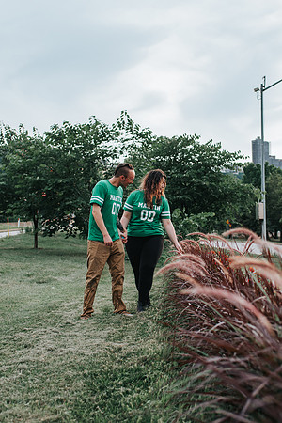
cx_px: 169
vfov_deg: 37.9
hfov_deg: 25.7
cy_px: 212
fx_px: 616
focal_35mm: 52
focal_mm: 35
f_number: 3.2
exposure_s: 1/800
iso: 280
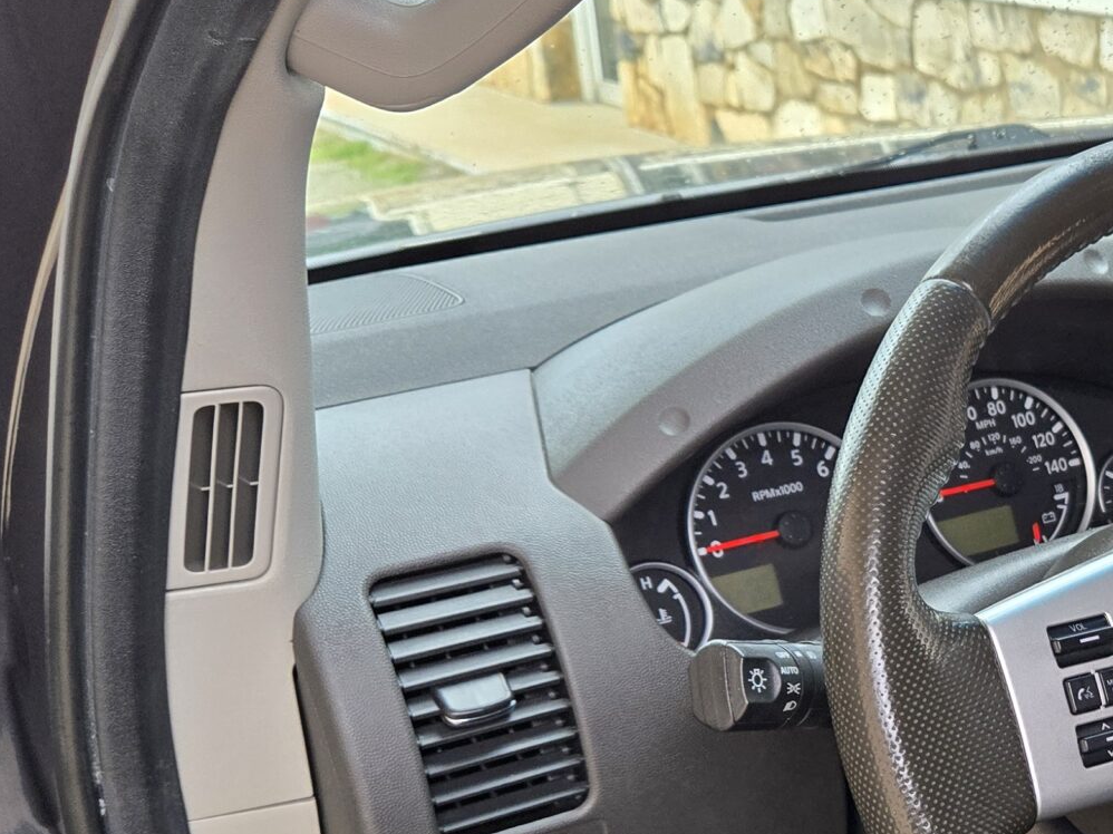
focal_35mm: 59
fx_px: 1897
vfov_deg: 24.5
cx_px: 1175
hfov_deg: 29.9
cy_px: 646
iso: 200
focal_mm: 5.4
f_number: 1.8
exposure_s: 1/180
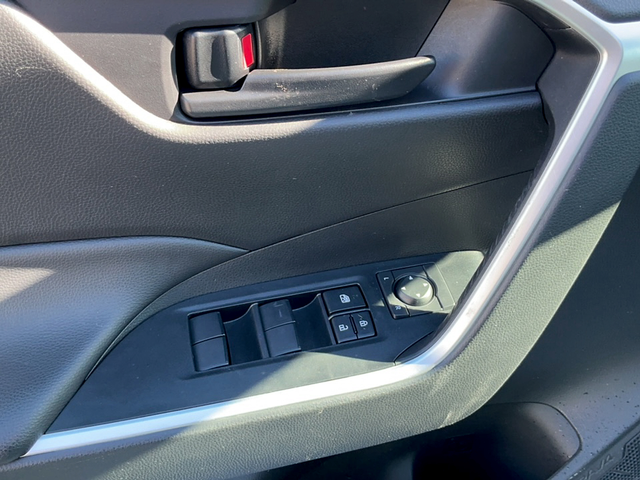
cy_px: 240
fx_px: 555
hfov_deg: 60.0
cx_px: 320
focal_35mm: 30
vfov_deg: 46.8
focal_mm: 3
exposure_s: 1/60
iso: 32
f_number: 1.8
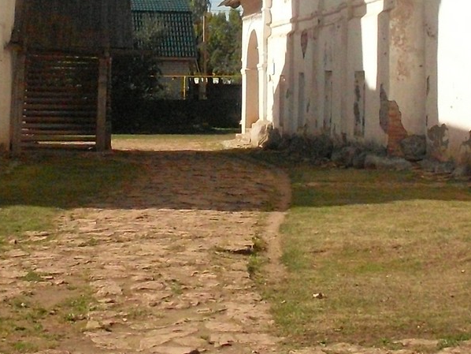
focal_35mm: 91
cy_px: 20
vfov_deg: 16.0
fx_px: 1239
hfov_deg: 21.4
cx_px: 137
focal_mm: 6.3
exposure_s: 1/1000
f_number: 8.4
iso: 400
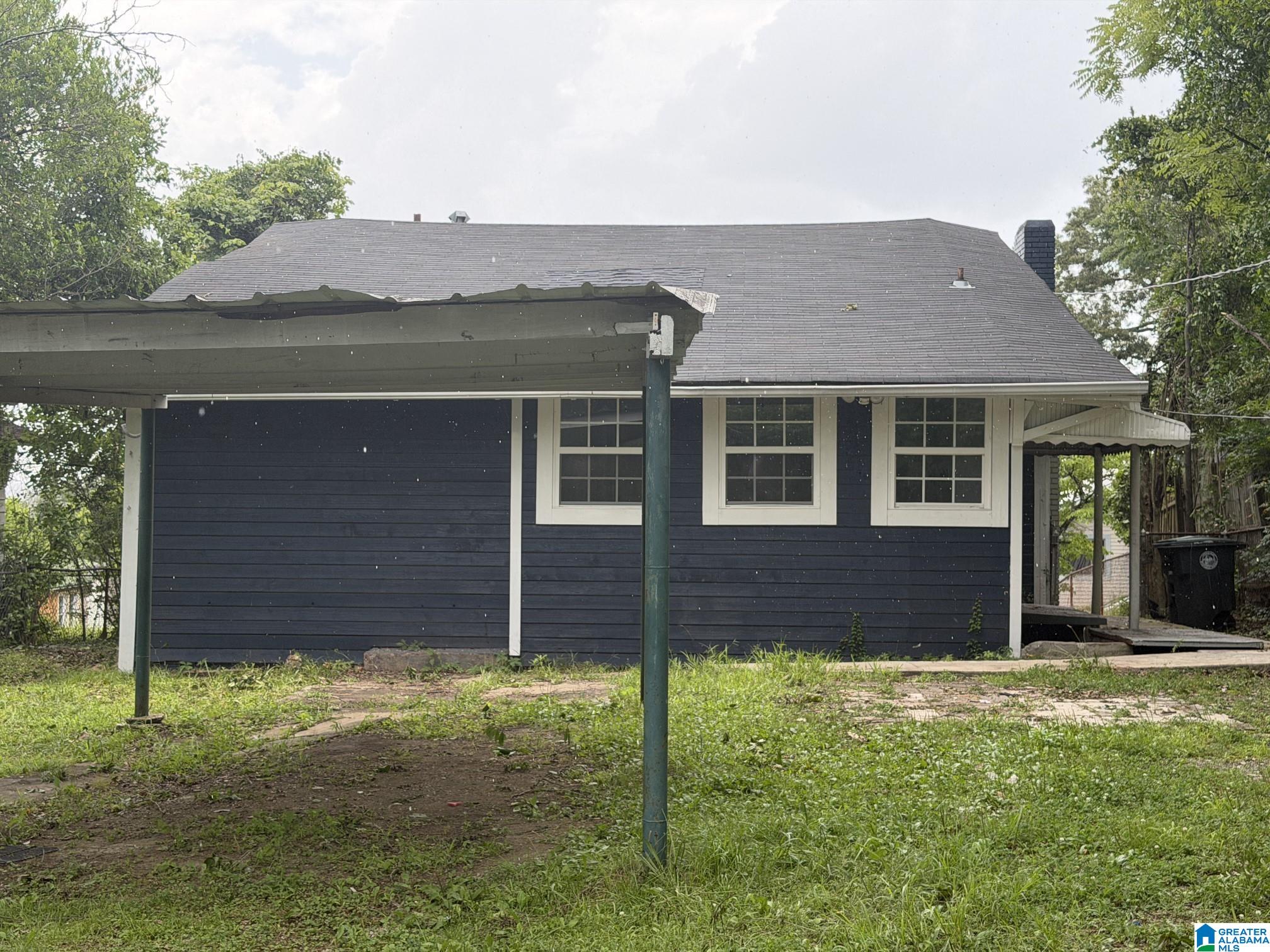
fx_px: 1761
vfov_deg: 30.3
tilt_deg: +2.2
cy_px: 476
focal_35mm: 48
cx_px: 635
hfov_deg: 39.7
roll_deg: +0.2
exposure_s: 1/541
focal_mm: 6.76
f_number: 1.78
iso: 100
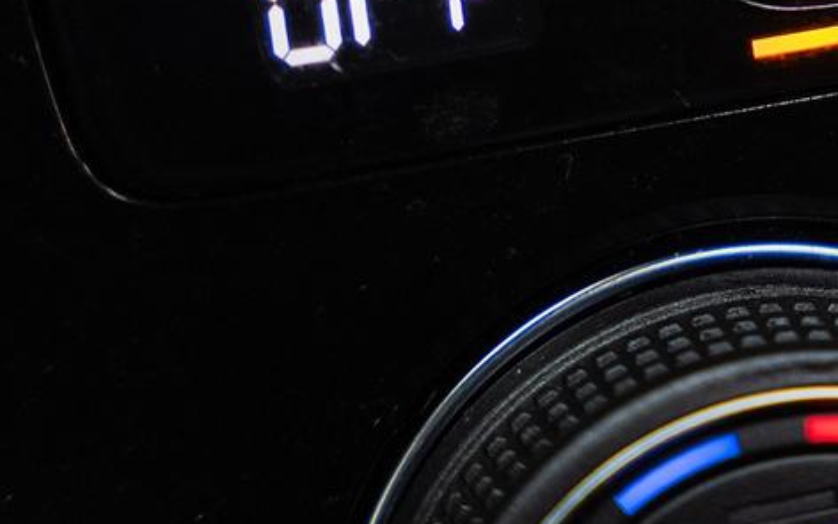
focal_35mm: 217
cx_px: 894
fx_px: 4956
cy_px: -153
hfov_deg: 9.6
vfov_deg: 6.0
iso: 1000
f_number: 3.5
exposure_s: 1/50
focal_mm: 61.5
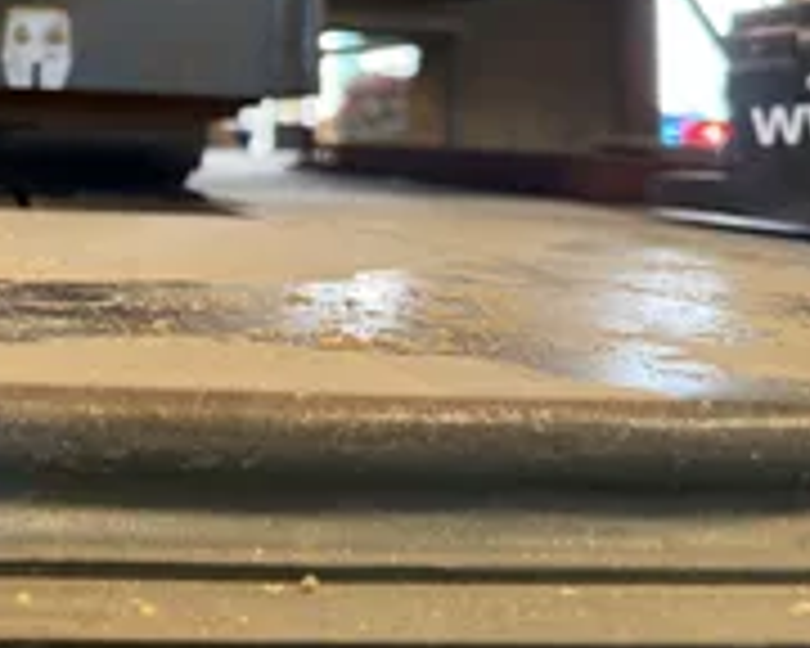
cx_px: -76
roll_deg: -2.7
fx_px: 1247
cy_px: 176
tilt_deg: -2.1
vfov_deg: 28.8
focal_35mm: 52
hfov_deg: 31.9
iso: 125
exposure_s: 1/62
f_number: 1.78
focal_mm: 6.76
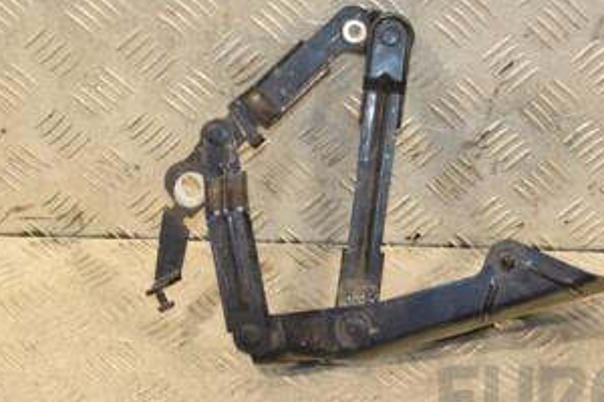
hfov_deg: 24.1
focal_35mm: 84
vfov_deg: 16.2
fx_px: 1409
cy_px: 129
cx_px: 401
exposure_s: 1/200
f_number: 5.6
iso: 800
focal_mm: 28
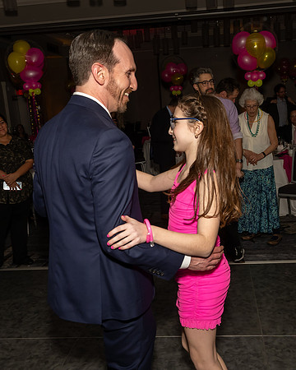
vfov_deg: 51.3
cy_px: 185
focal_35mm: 35
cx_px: 190
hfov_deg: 41.6
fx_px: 385
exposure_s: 1/250
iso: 800
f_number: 7.1
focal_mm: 17
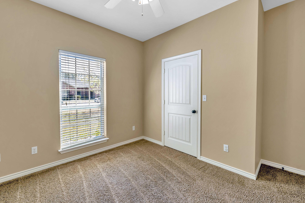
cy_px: 98
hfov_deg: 100.3
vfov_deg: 77.3
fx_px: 127
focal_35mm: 15
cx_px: 144
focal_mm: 14
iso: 800
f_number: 8
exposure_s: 1/80
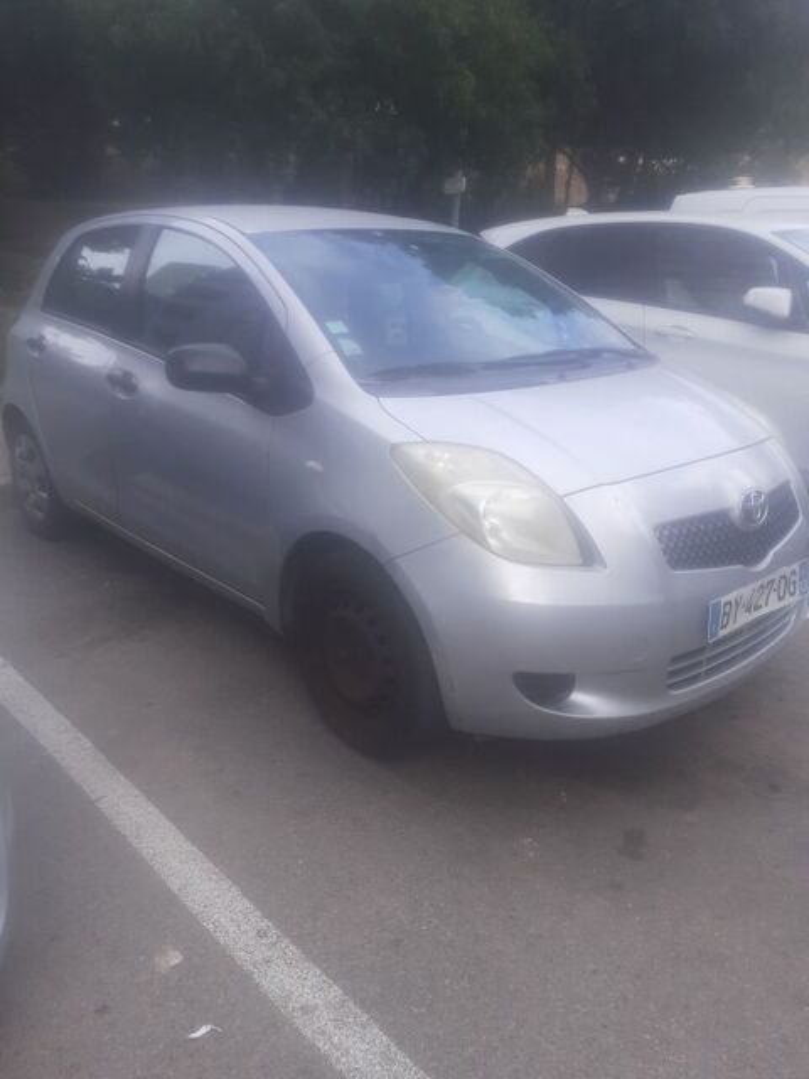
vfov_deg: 65.3
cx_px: 404
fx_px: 841
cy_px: 540
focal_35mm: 27
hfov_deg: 51.4
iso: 40
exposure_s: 1/339
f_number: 1.9
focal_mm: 3.6
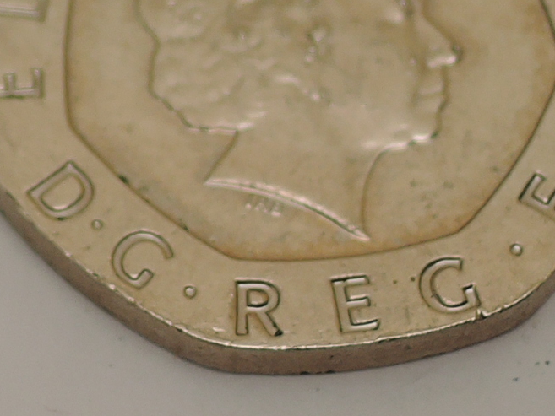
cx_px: 251
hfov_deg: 14.7
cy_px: 76
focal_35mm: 134
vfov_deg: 11.0
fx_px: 2149
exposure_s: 1/80
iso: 80
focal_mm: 11.8
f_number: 3.5
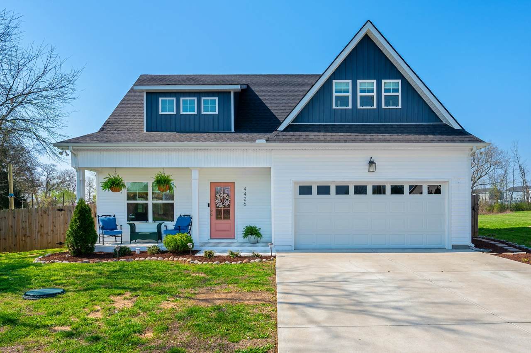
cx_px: 266
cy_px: 176
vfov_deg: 64.5
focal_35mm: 19
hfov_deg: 86.9
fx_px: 280
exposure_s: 1/640
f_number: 8
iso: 400
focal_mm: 19
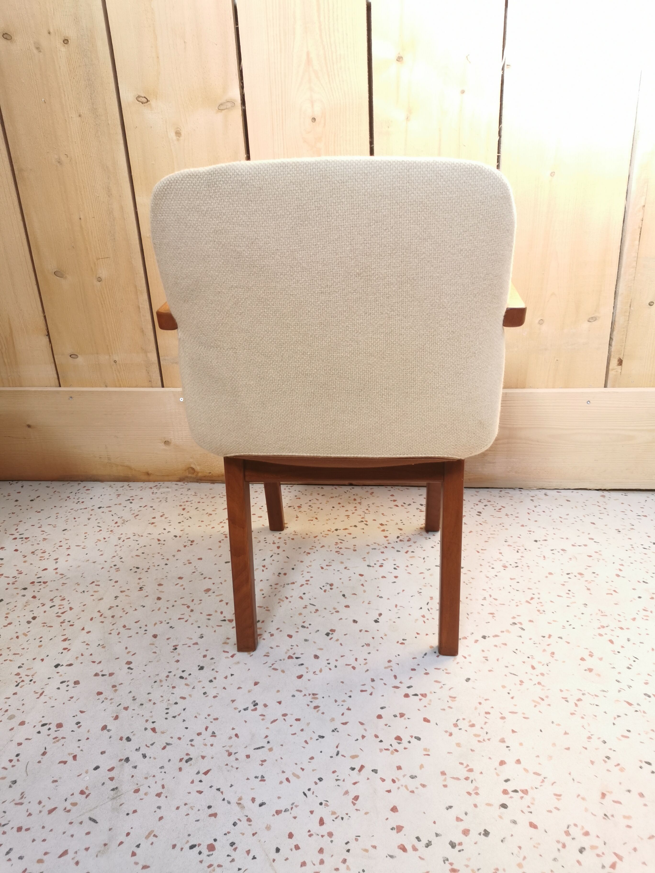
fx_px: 681
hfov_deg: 51.4
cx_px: 328
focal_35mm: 27
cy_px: 436
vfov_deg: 65.3
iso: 50
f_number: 1.8
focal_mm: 5.58
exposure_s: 1/60
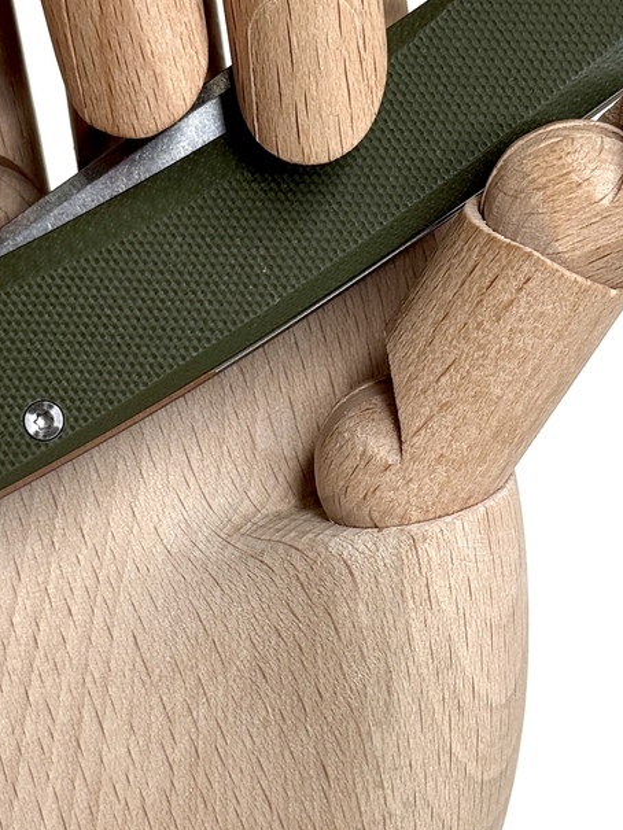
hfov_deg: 13.3
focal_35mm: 111
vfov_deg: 17.7
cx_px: 248
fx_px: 2663
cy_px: 466
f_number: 1.78
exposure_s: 1/343
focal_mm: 6.76
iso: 64
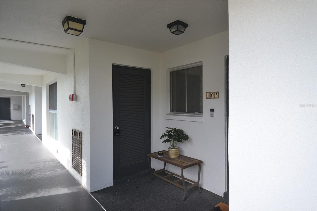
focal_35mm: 21
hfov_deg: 81.2
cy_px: 106
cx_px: 158
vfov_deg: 59.5
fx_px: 185
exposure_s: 1/125
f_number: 5.6
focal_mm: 14
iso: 320
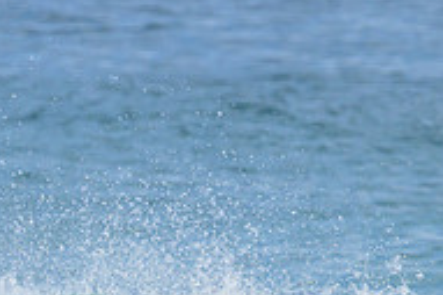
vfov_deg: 0.7
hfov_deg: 1.0
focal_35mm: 2033
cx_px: -149
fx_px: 24995
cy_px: 357
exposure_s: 1/2000
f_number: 11
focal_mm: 550
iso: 640
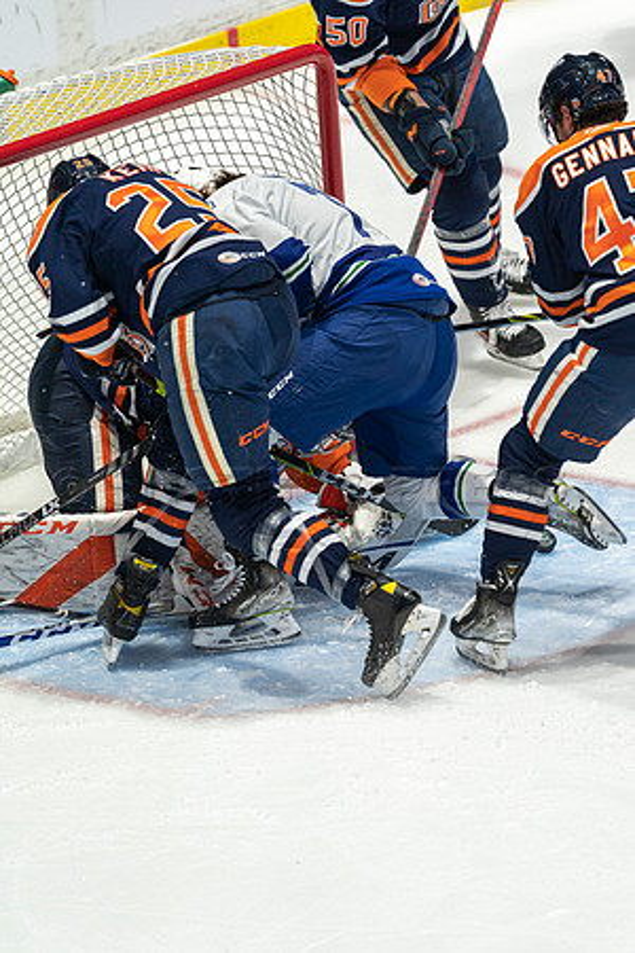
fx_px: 15874
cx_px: 318
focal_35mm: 600
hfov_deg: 2.3
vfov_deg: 3.4
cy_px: 476
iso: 1600
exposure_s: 1/800
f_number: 4
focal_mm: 600
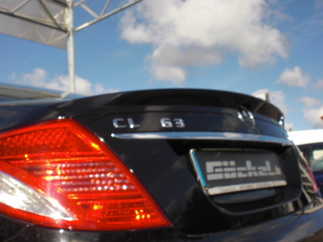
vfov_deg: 36.8
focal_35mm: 39
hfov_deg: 47.8
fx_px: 364
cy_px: 120
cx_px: 161
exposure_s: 1/400
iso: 64
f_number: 5.6
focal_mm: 6.3
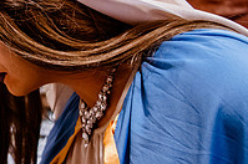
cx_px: -86
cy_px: 92
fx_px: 523
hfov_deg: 23.2
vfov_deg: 17.9
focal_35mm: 76
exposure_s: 1/30
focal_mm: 24
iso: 3200
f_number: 2.8
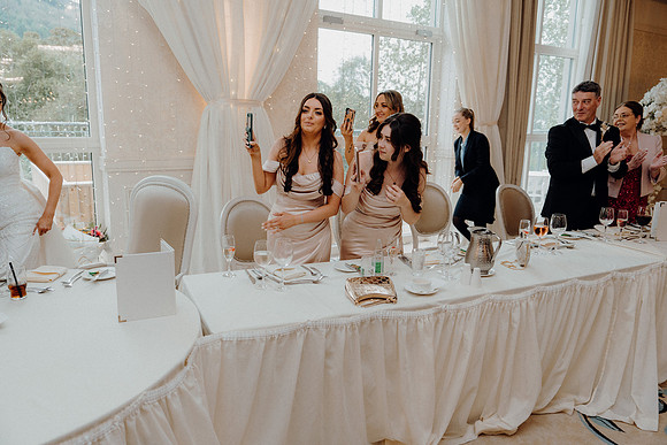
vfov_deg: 46.4
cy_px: 222
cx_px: 334
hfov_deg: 65.5
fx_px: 519
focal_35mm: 28
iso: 1000
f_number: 3.5
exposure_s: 1/160
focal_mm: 28
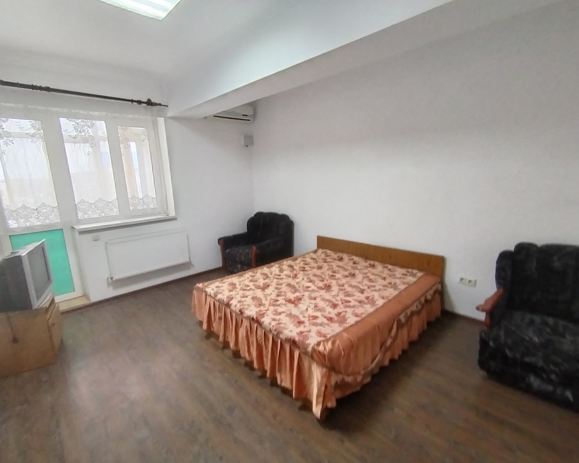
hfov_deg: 89.6
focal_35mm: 17
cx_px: 284
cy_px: 236
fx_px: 291
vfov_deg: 77.0
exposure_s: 1/33.3
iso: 387
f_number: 2.2
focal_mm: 1.42
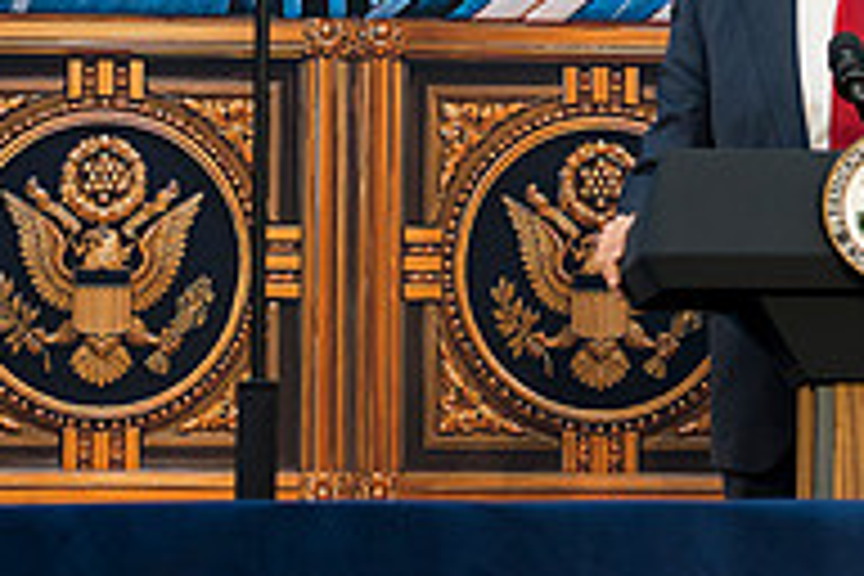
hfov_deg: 6.2
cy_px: -108
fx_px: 7895
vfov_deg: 4.2
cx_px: 891
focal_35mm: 329
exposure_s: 1/320
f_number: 2.8
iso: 320
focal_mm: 73
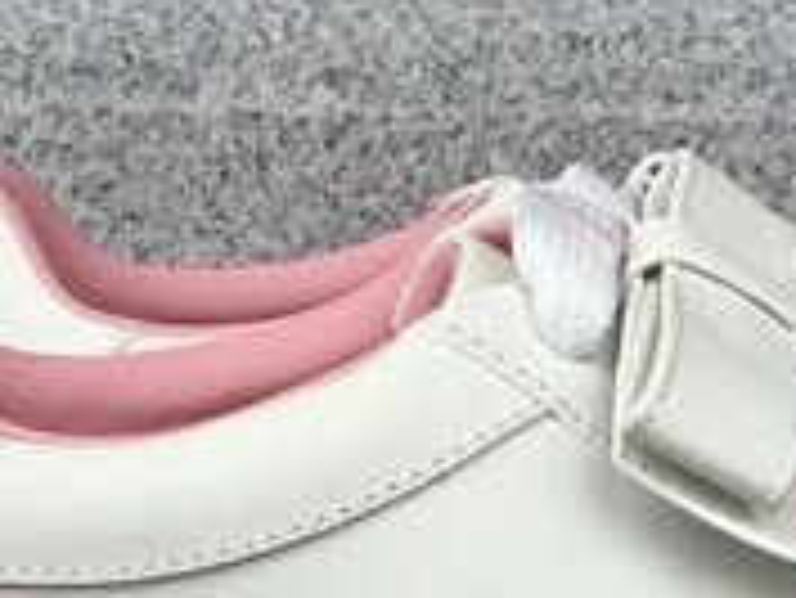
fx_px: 2577
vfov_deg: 12.6
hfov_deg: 17.4
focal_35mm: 112
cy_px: 890
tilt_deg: -19.3
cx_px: 612
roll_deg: -0.2
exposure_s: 1/123
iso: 25
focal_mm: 3.3
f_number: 2.4
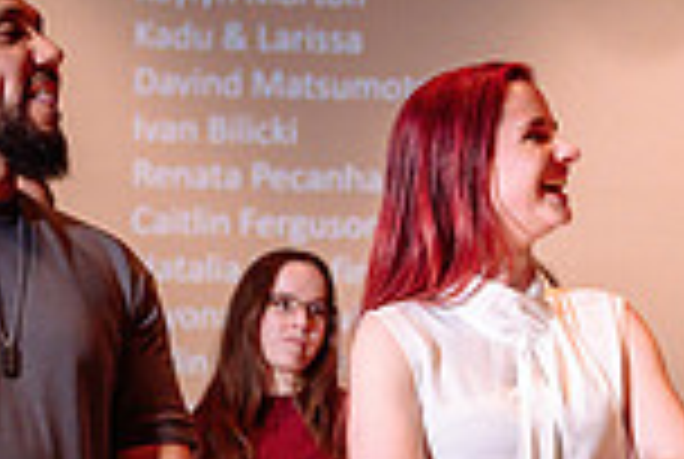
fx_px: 3103
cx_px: 670
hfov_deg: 12.4
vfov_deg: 8.3
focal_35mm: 163
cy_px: 692
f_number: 3.2
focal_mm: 35
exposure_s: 1/160
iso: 1600
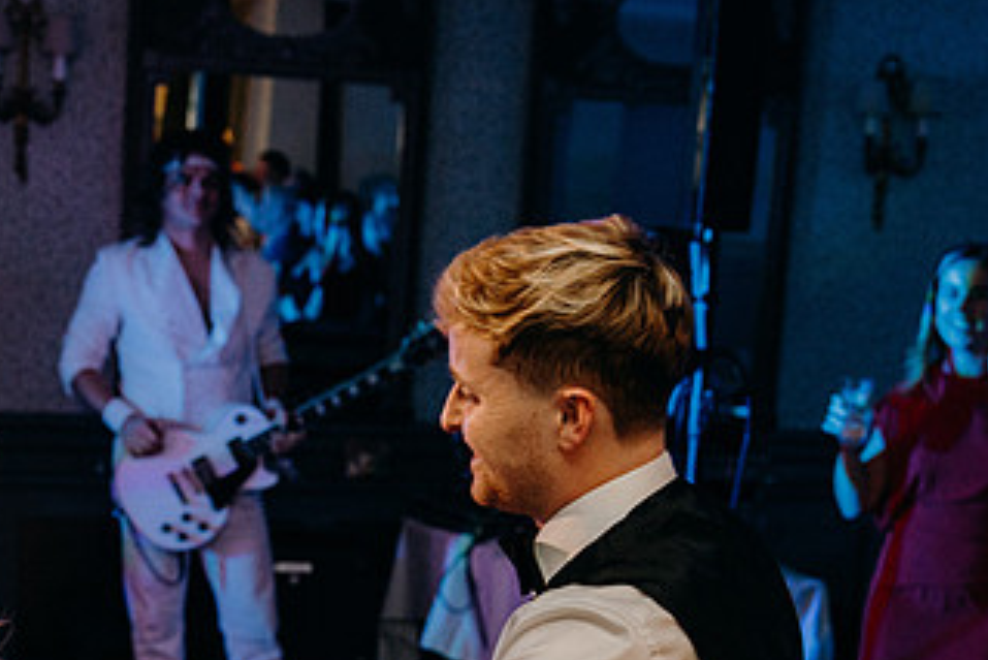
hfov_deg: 25.2
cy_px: 587
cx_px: 307
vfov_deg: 16.9
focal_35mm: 80
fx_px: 2196
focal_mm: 44
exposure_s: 1/160
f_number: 3.5
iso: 2500
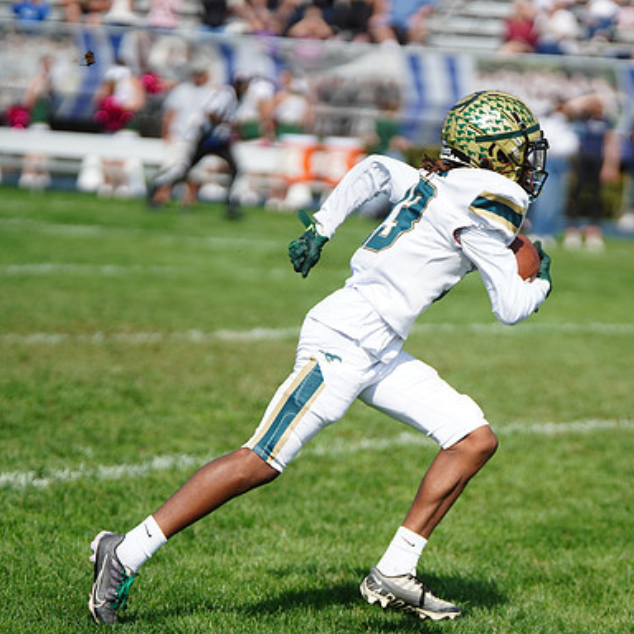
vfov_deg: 6.5
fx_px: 5553
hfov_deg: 6.5
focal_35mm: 268
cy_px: 316
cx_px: 439
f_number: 2.8
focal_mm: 209
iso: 400
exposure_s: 1/6400
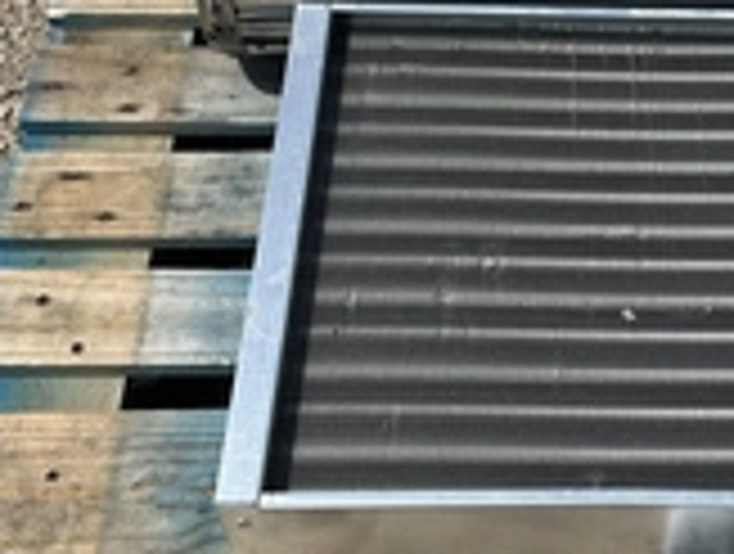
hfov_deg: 26.7
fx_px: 1509
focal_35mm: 71
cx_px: 621
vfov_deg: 20.7
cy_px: 171
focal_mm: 3
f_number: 1.8
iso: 25
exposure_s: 1/1848
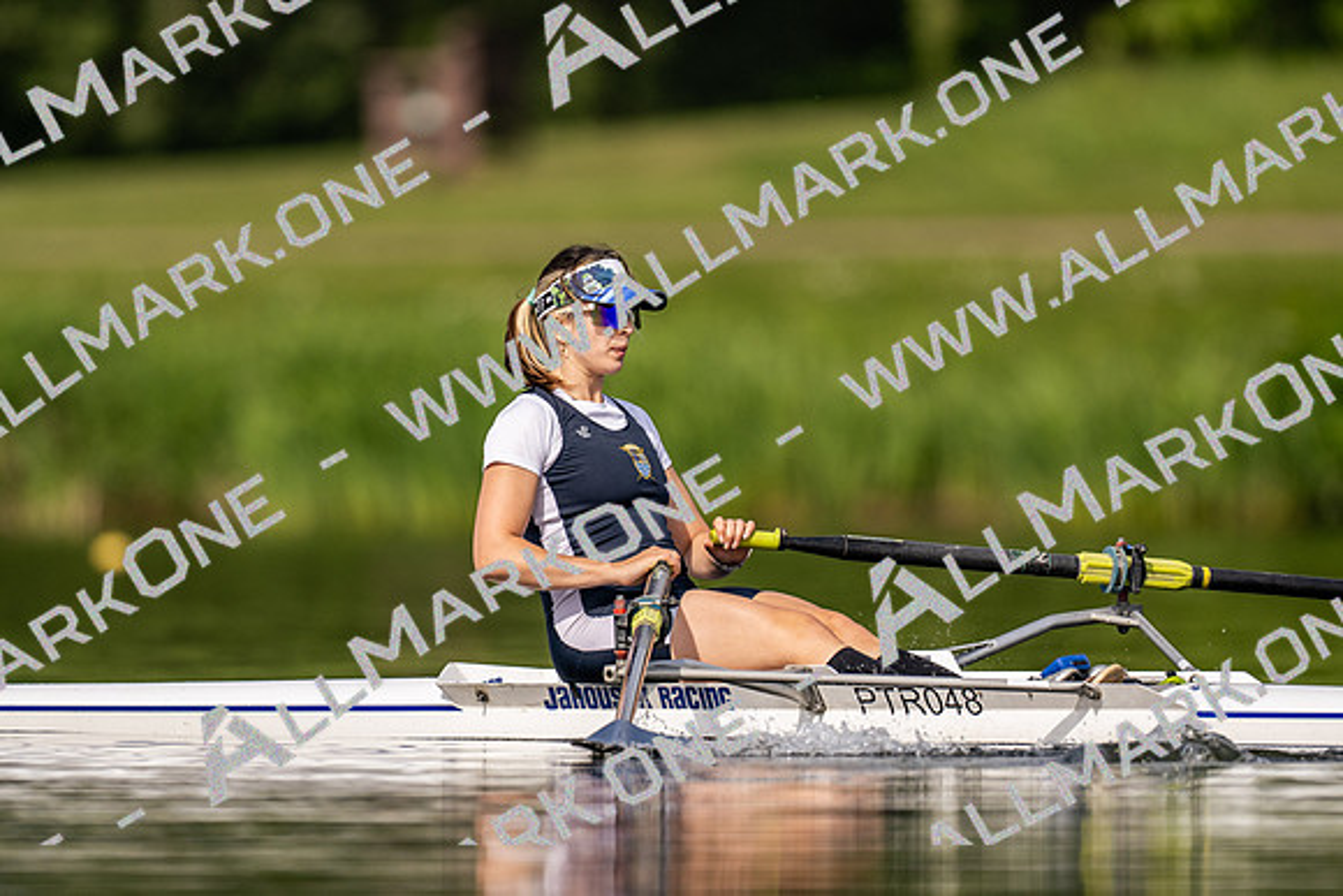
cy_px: 448
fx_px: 33599
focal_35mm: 900
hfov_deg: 2.3
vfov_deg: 1.5
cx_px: 672
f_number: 4
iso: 220
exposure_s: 1/2500
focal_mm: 600
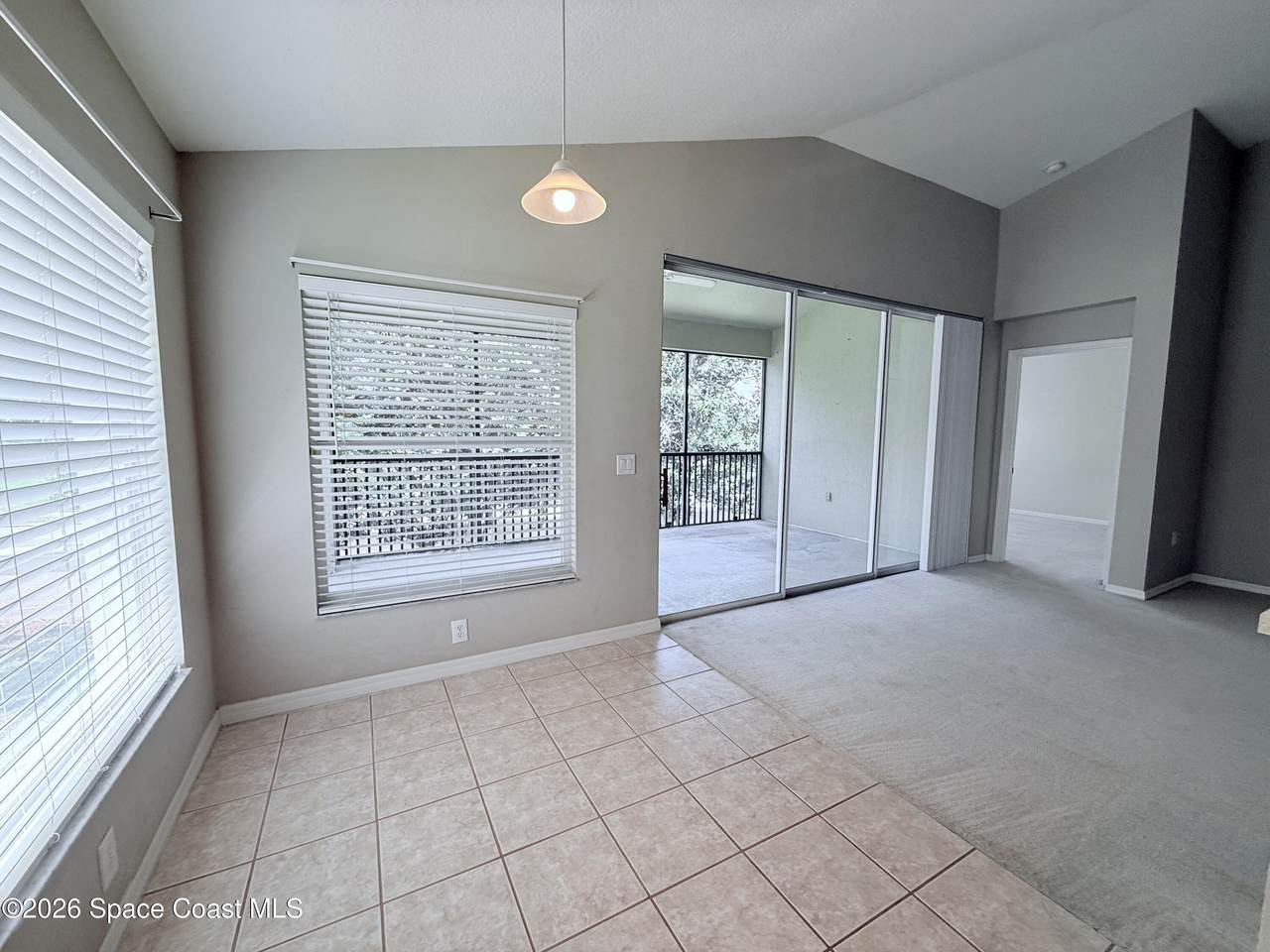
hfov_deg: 102.1
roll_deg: -0.8
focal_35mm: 14
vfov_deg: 85.7
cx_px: 635
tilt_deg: -4.2
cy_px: 476
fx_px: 514
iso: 64
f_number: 2.2
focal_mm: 2.22
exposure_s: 1/137
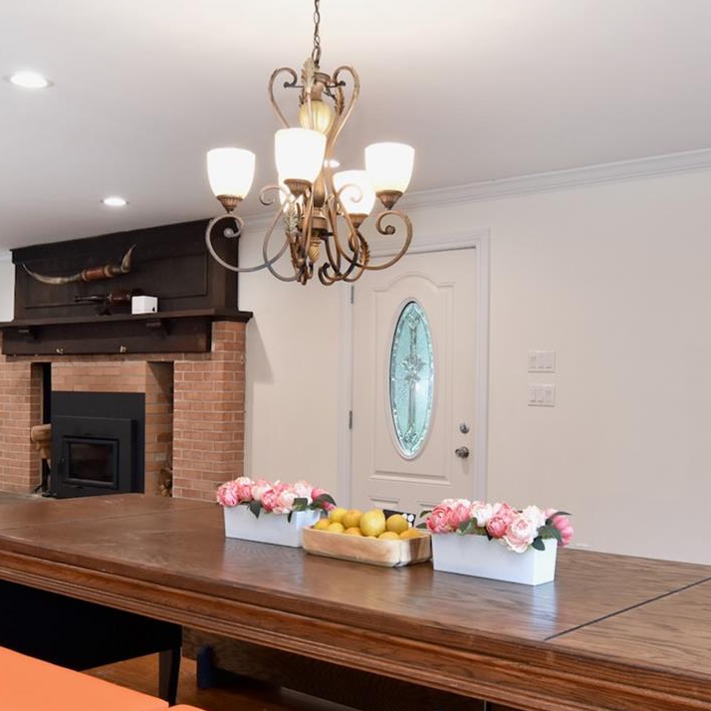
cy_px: 396
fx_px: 935
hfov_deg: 41.6
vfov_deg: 41.6
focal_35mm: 40
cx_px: 345
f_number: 8
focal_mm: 11
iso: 640
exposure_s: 1/30
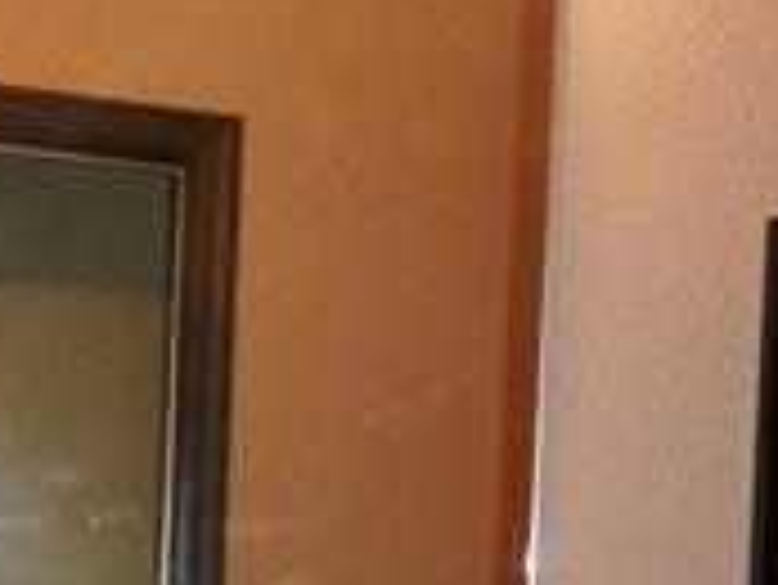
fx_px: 2159
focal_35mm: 96
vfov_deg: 14.9
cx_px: 796
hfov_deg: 19.8
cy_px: 698
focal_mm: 4.7
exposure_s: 1/60
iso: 200
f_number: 3.2
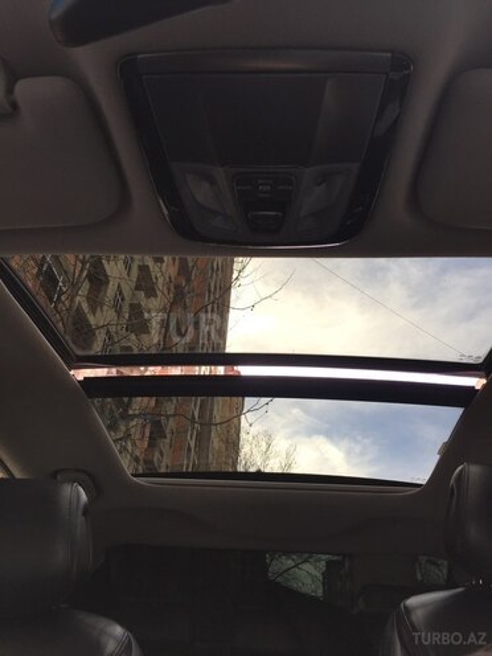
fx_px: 550
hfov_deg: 48.2
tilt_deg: +35.1
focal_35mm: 29
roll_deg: -2.8
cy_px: 328
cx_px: 246
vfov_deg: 61.7
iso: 32
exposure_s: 1/159
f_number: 2.2
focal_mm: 4.15
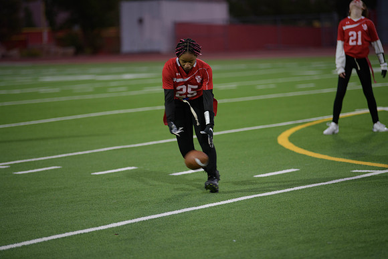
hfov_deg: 12.1
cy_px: 130
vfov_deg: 8.1
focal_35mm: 170
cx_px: 194
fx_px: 1833
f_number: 2.8
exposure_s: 1/200
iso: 450
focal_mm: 170
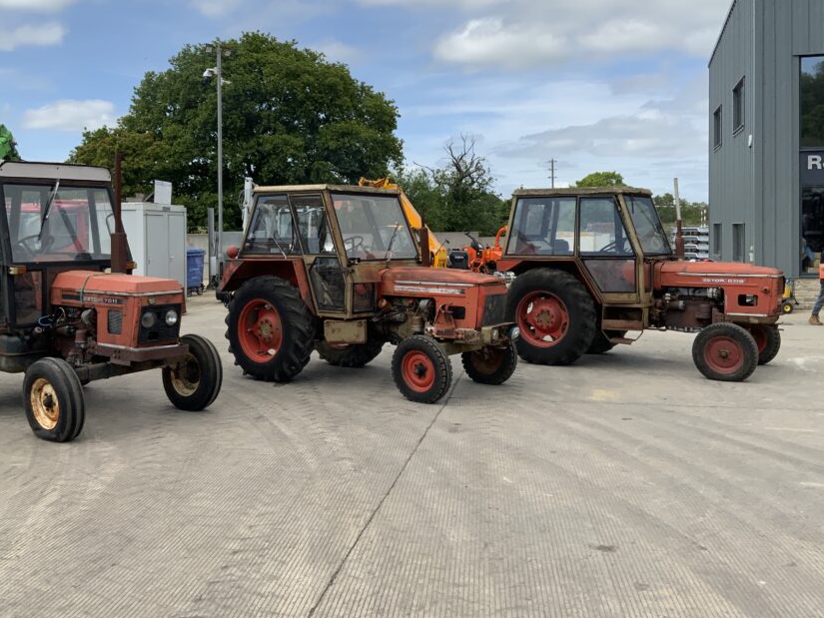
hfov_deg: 51.3
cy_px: 242
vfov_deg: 39.5
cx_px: 383
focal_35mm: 36
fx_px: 857
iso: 16
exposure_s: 1/2058
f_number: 1.8
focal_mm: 3
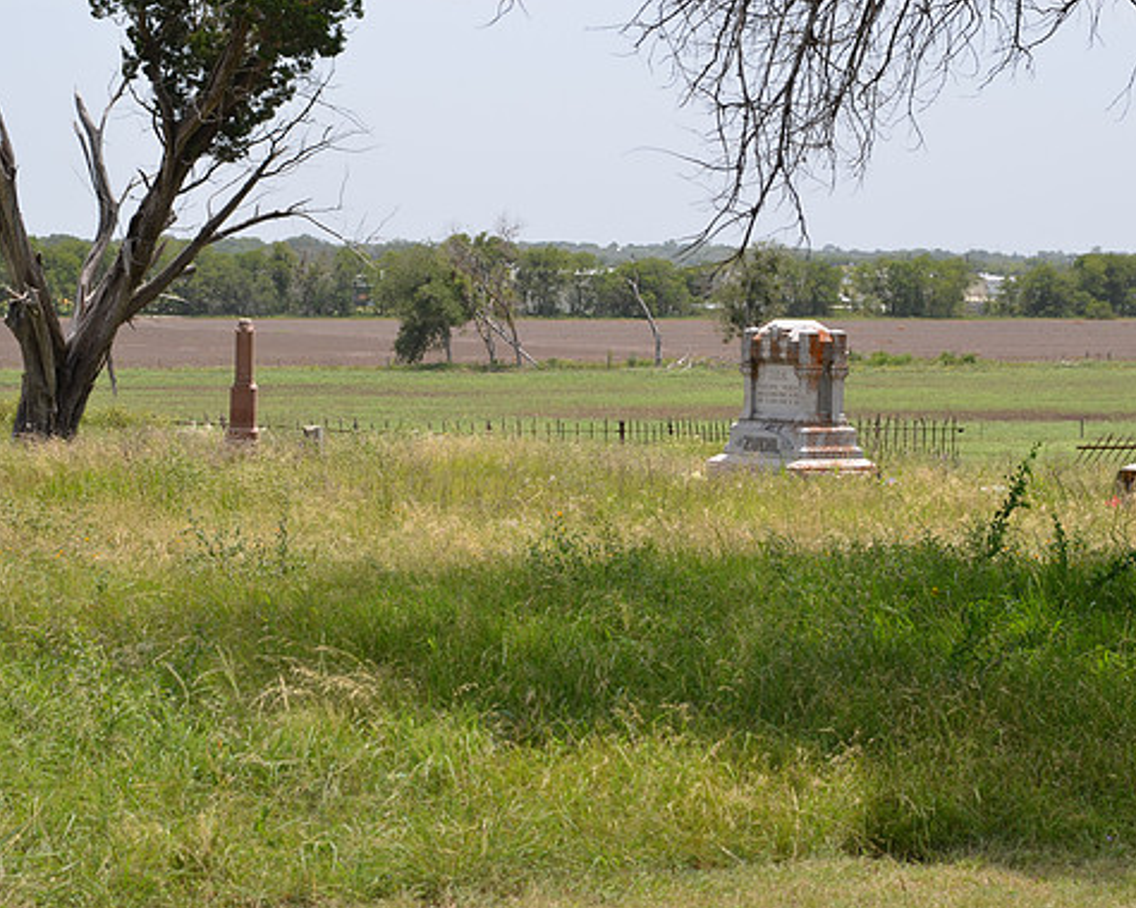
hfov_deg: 16.0
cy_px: 452
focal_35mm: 120
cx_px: 572
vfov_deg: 12.9
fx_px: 4035
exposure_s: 1/250
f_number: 8
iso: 110
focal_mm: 70
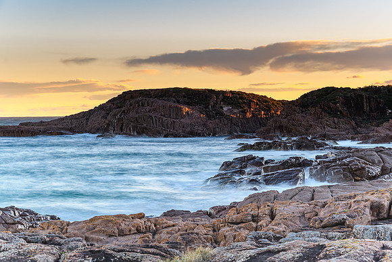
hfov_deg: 23.6
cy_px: 131
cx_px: 196
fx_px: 938
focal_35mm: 86
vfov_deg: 15.9
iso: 50
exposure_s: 3
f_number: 8
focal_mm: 56
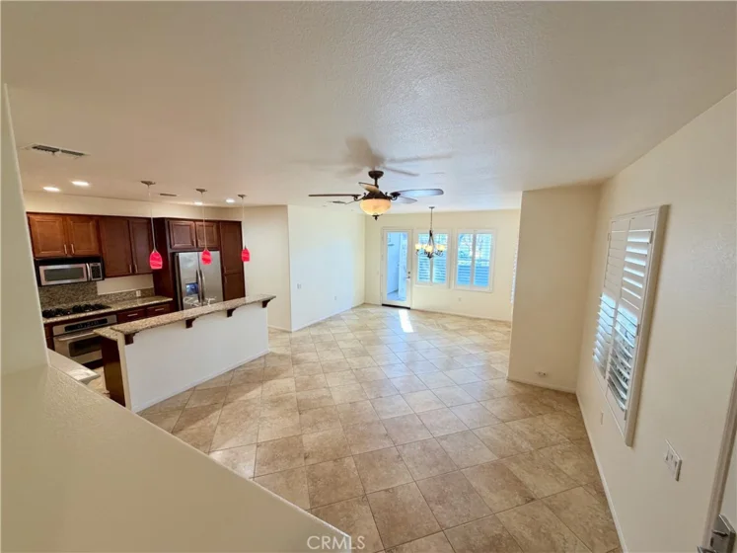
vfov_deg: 85.7
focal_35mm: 14
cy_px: 276
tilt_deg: -8.9
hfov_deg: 102.1
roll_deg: +0.1
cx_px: 368
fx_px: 298
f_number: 2.2
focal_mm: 2.22
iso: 250
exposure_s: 1/120
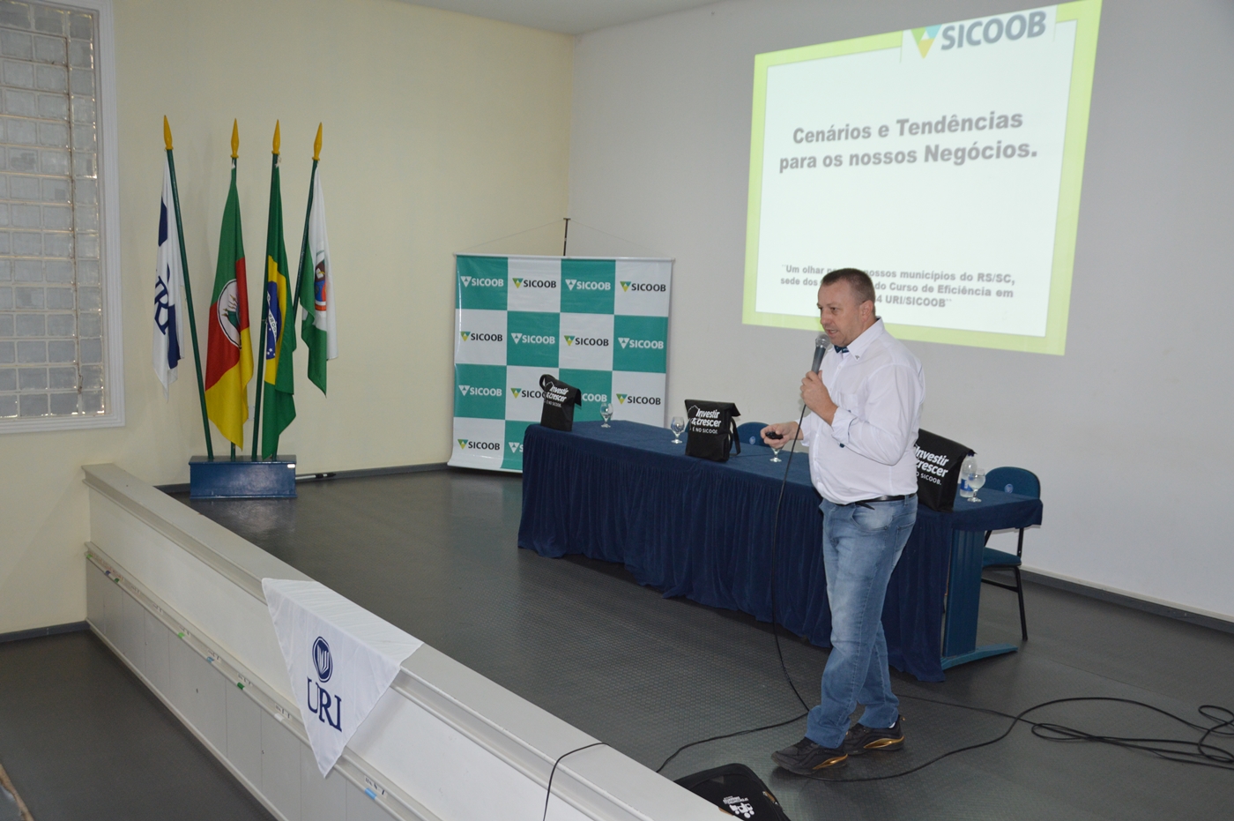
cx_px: 617
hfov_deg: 57.3
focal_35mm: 33
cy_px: 410
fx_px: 1130
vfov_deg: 39.9
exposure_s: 1/60
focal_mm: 22
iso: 720
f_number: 3.8
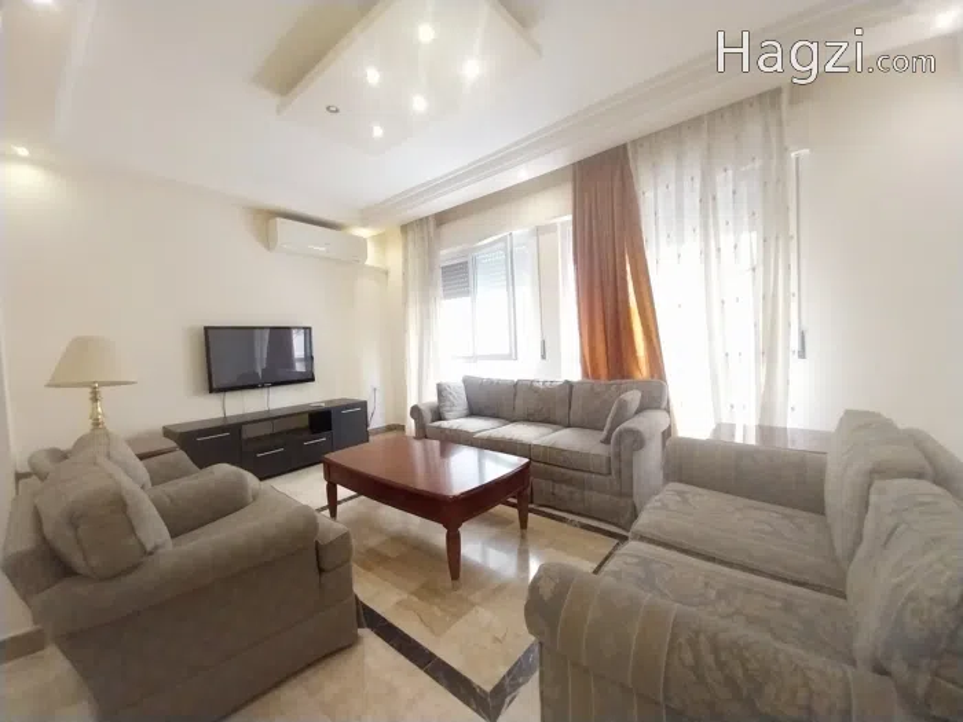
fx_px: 362
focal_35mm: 13
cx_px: 482
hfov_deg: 106.2
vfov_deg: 89.9
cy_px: 361
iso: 400
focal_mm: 1.3
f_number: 2.2
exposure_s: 1/14
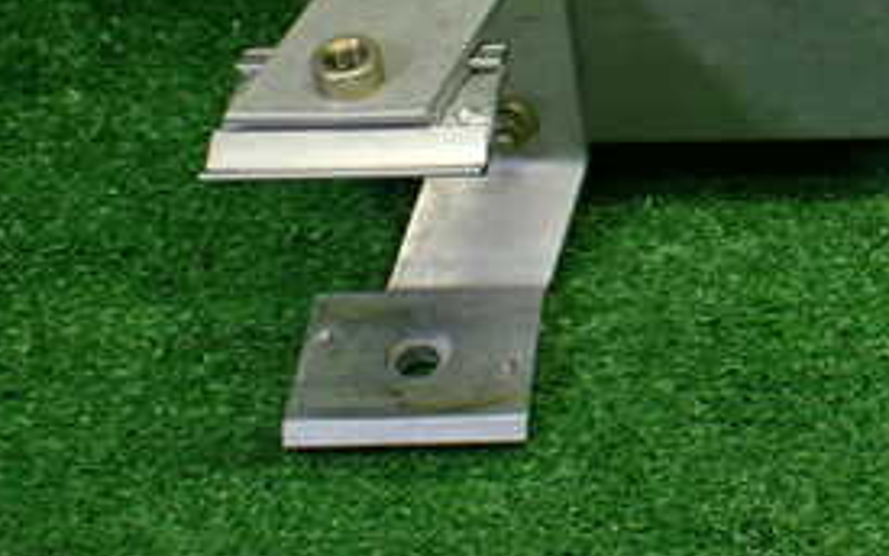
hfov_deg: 26.4
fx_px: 1793
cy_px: 16
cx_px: 889
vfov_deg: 17.3
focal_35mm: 74
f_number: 2.4
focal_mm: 5.79
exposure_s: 1/125
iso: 320
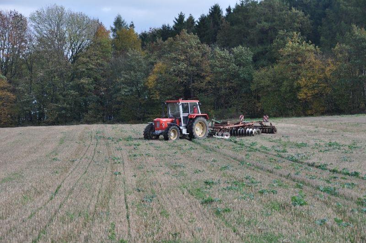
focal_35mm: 117
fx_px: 1188
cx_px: 183
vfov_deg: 11.7
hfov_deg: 17.5
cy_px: 122
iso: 200
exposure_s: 1/250
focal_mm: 78
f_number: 7.1
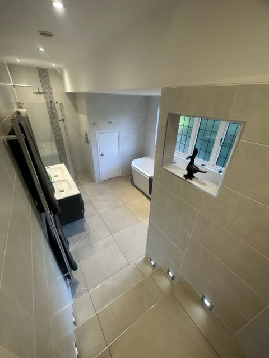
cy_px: 179
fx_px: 145
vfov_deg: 102.1
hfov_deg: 85.7
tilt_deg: -27.7
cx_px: 134
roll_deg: -0.4
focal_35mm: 14
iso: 200
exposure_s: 1/100
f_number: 2.2
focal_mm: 2.22
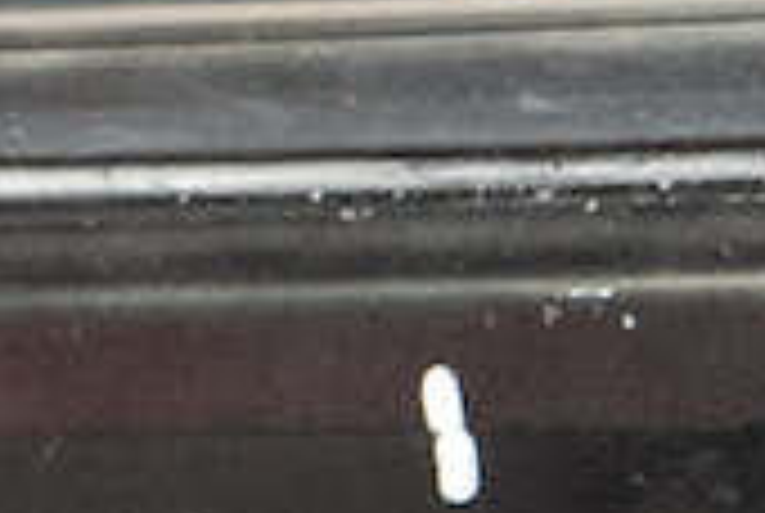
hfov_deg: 5.8
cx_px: -1120
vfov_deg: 3.9
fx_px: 7216
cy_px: -1022
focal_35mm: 339
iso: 3200
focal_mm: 45
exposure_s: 1/125
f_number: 8
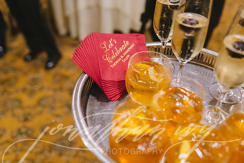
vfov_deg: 37.9
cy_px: 82
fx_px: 237
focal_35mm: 35
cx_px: 122
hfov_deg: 54.4
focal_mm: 35
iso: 1250
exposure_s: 1/160
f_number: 2.5
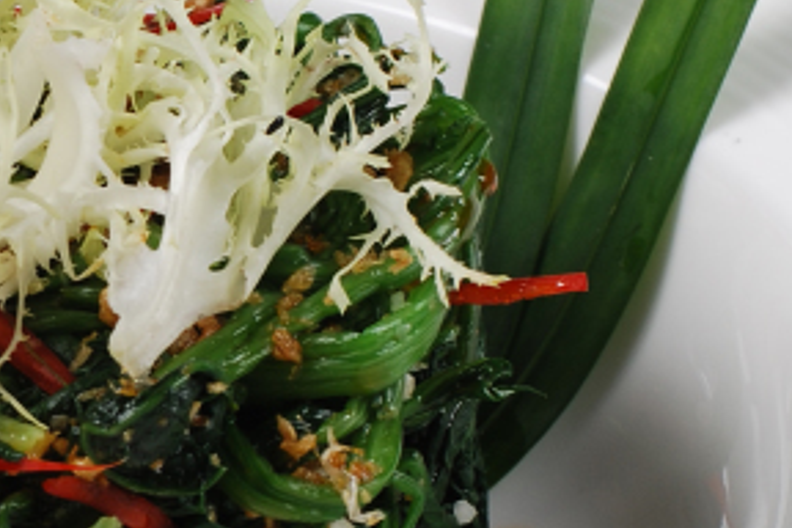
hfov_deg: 7.7
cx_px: 16
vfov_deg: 5.1
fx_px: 5874
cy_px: 373
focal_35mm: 267
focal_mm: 50
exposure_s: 1/160
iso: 100
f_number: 10
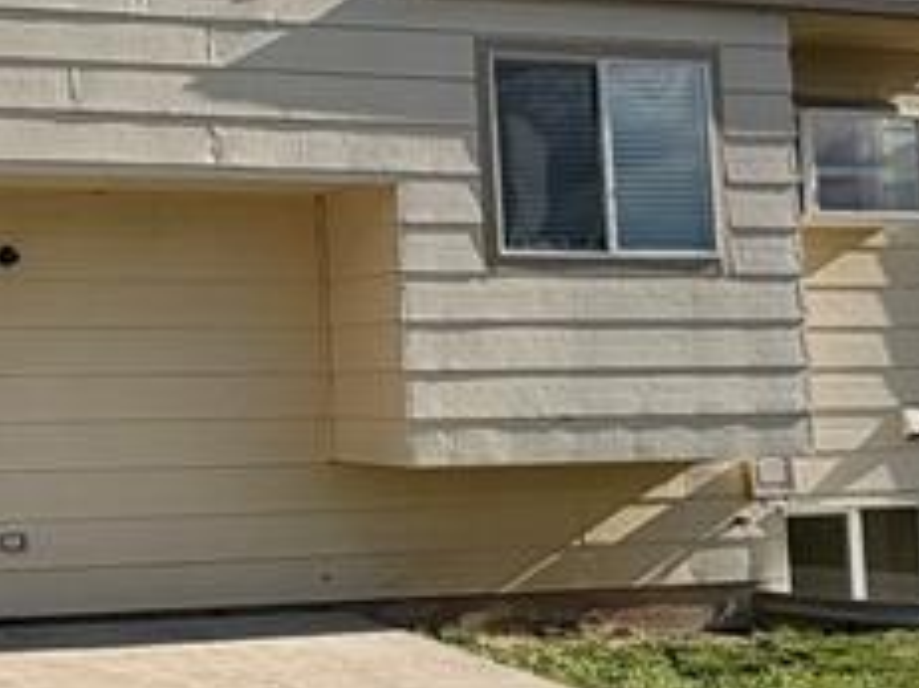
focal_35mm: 62
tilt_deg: +6.0
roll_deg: +1.7
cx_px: -8
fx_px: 1645
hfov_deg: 29.1
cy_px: 225
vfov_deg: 23.5
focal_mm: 2.22
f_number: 2.2
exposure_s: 1/779
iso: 20
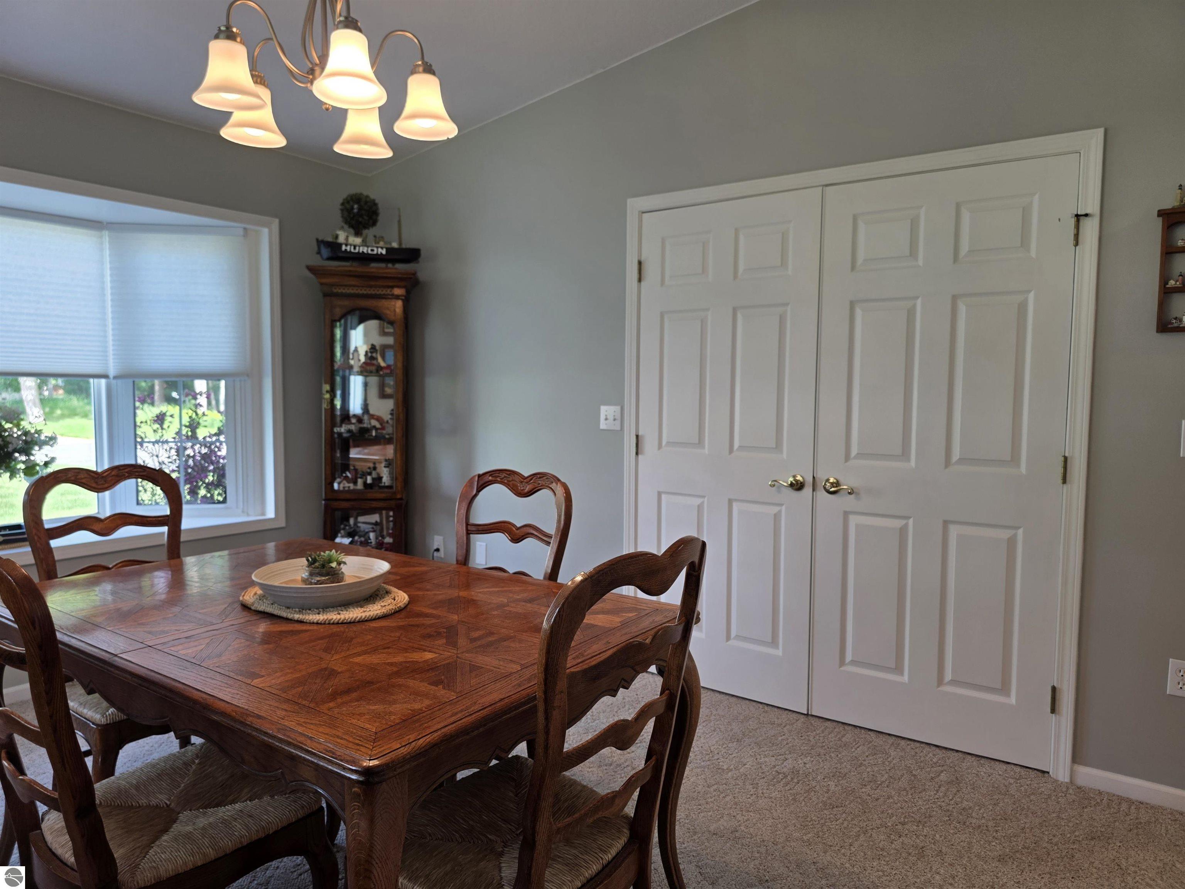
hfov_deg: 73.9
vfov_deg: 58.9
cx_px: 592
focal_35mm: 23
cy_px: 444
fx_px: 787
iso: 64
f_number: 1.7
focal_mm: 6.3
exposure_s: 1/120
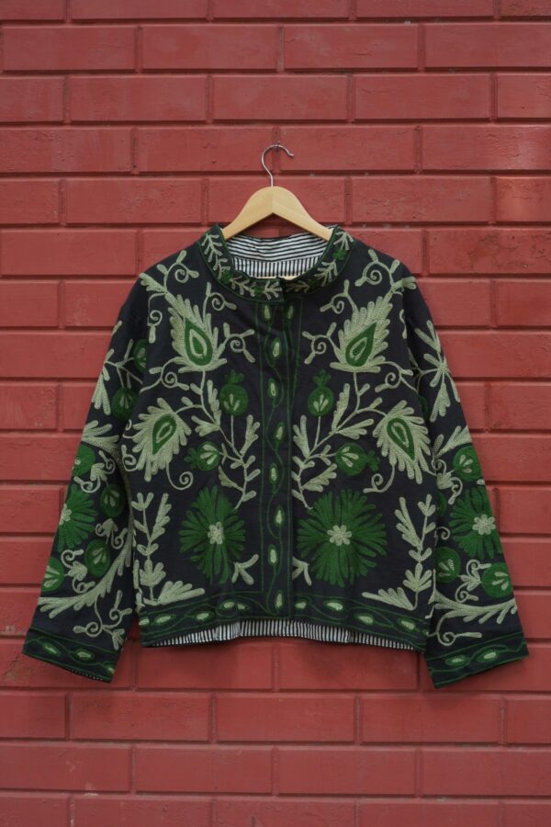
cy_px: 414
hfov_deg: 27.0
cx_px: 276
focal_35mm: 50
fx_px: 1148
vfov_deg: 39.6
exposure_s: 1/125
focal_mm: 50
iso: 800
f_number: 8
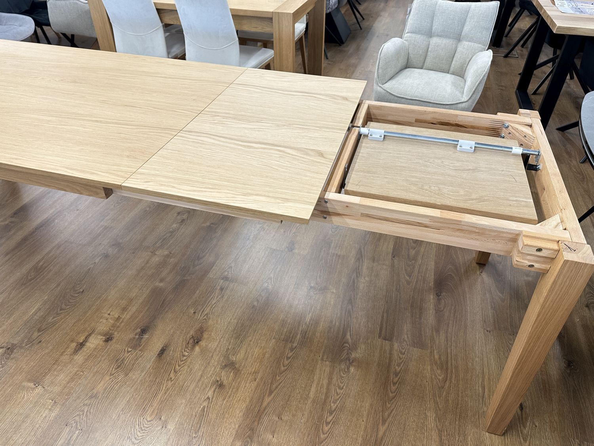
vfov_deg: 56.8
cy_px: 223
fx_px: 412
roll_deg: -1.0
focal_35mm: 24
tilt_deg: -39.4
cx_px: 297
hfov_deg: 71.6
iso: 160
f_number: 1.78
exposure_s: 1/50
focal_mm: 6.86
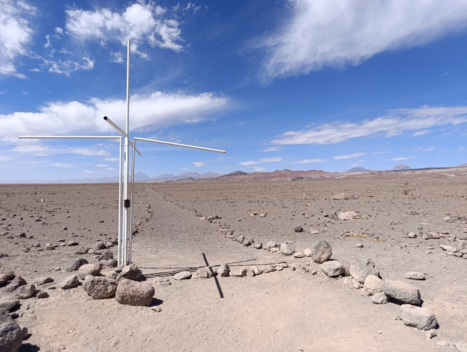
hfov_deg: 73.8
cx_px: 234
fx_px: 311
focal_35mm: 23
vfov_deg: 59.0
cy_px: 176
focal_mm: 6.14
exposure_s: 1/1110
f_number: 1.6
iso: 50
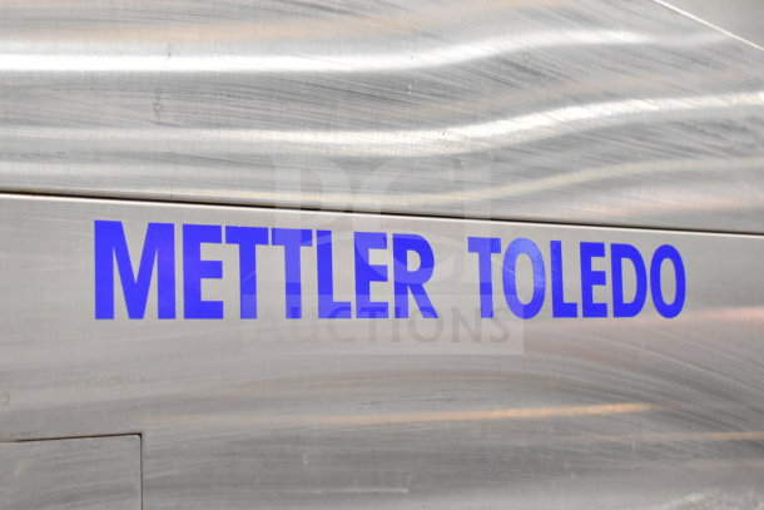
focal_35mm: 60
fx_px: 1274
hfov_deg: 33.4
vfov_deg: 22.6
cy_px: 255
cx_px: 382
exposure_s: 1/200
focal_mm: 40
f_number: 7.1
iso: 6400
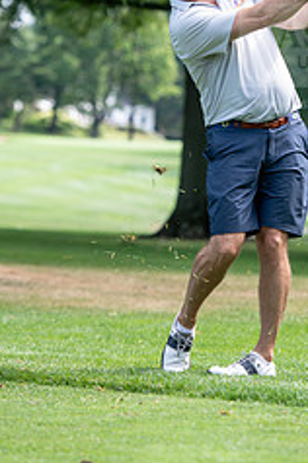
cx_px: 209
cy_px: 125
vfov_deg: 8.9
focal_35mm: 231
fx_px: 2973
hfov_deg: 5.9
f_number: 3.5
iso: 250
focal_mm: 122
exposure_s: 1/800
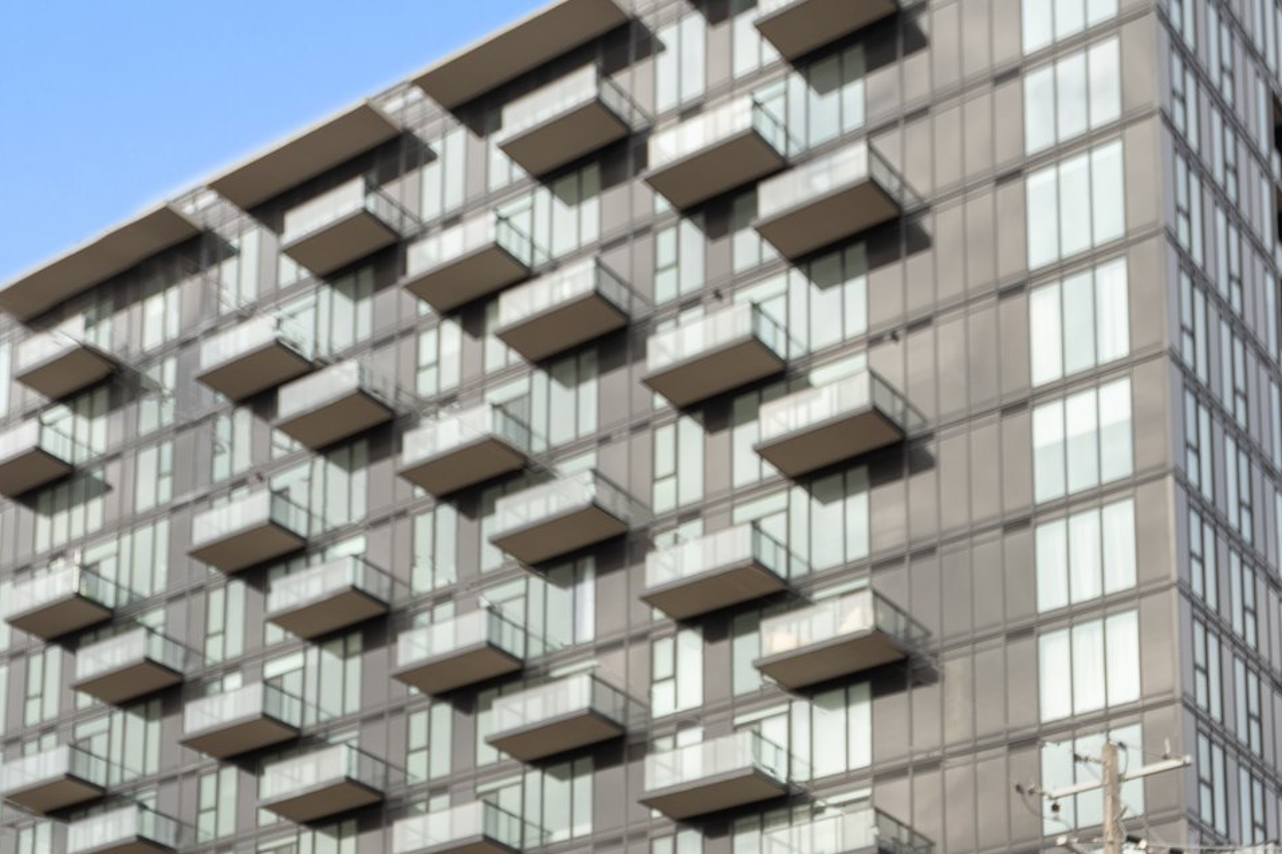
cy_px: 786
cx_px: 518
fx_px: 2136
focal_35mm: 60
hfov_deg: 33.3
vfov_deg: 22.0
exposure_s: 1/125
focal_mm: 28
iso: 100
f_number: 4
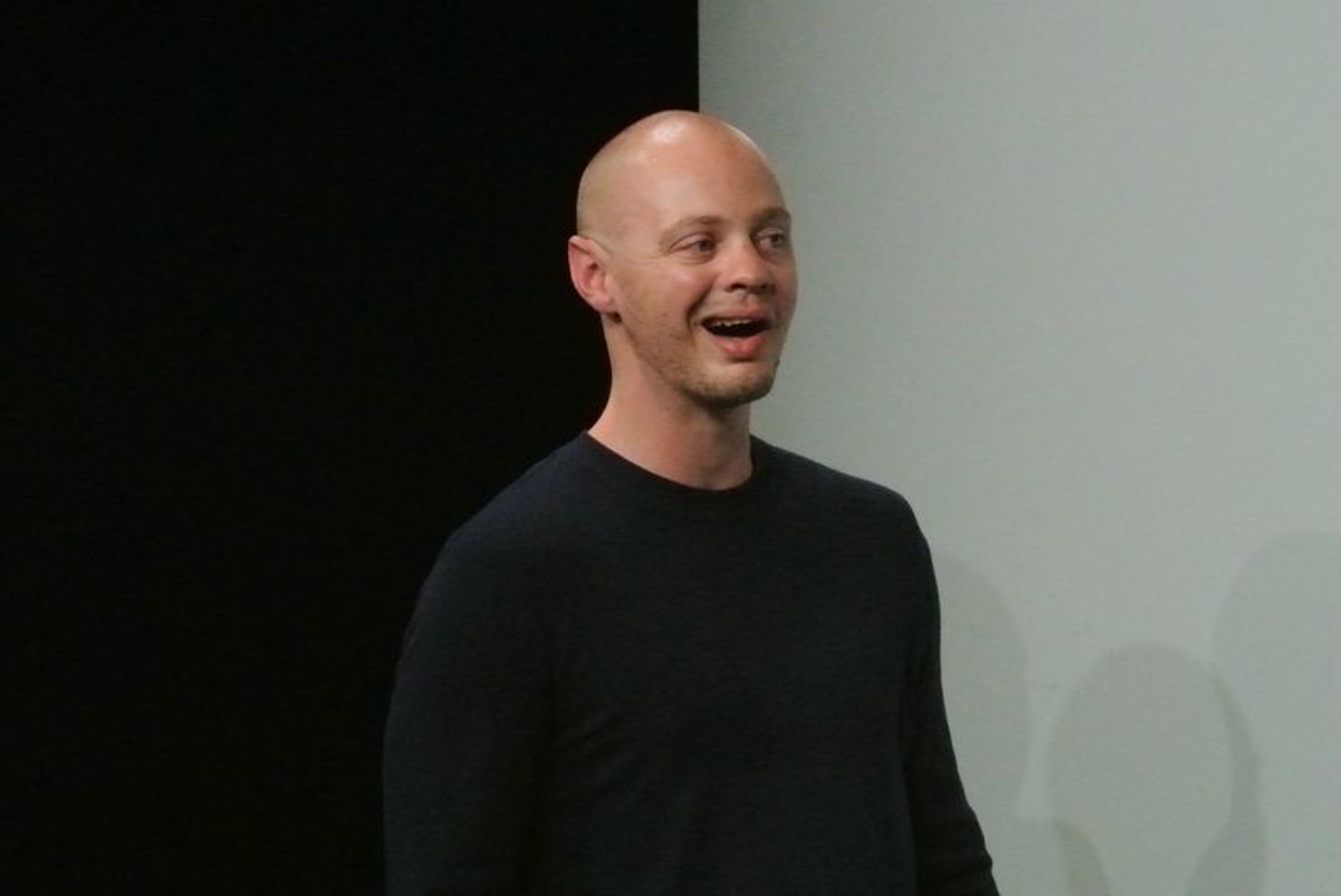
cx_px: 670
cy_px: 448
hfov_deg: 7.9
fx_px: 9768
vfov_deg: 5.3
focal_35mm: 262
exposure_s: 1/125
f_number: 11
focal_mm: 97.2
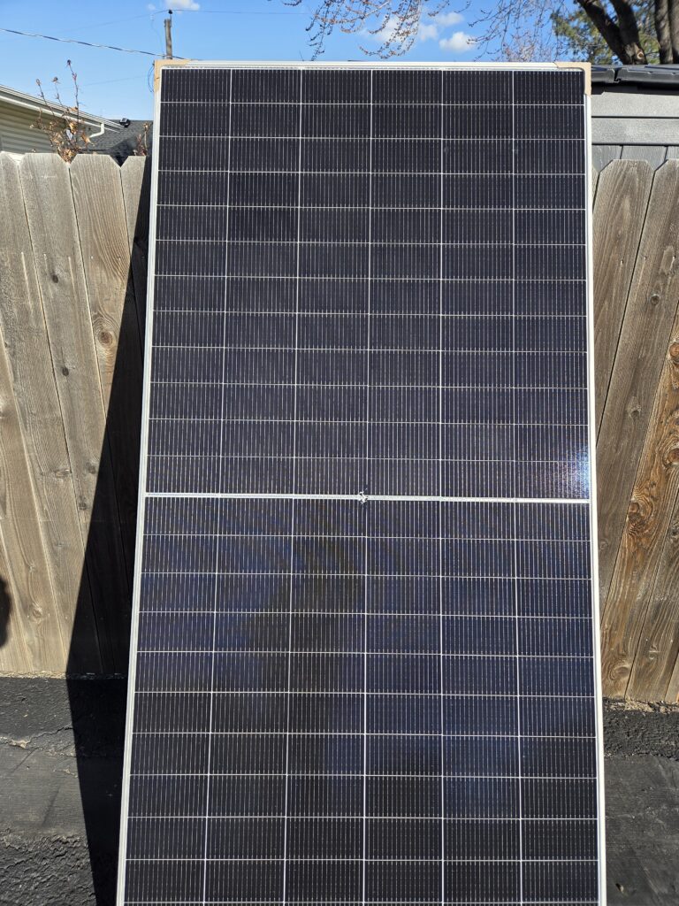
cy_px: 453
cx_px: 340
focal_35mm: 23
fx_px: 602
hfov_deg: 58.9
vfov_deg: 73.9
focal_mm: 5.4
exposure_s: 1/2820
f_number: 1.8
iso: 80
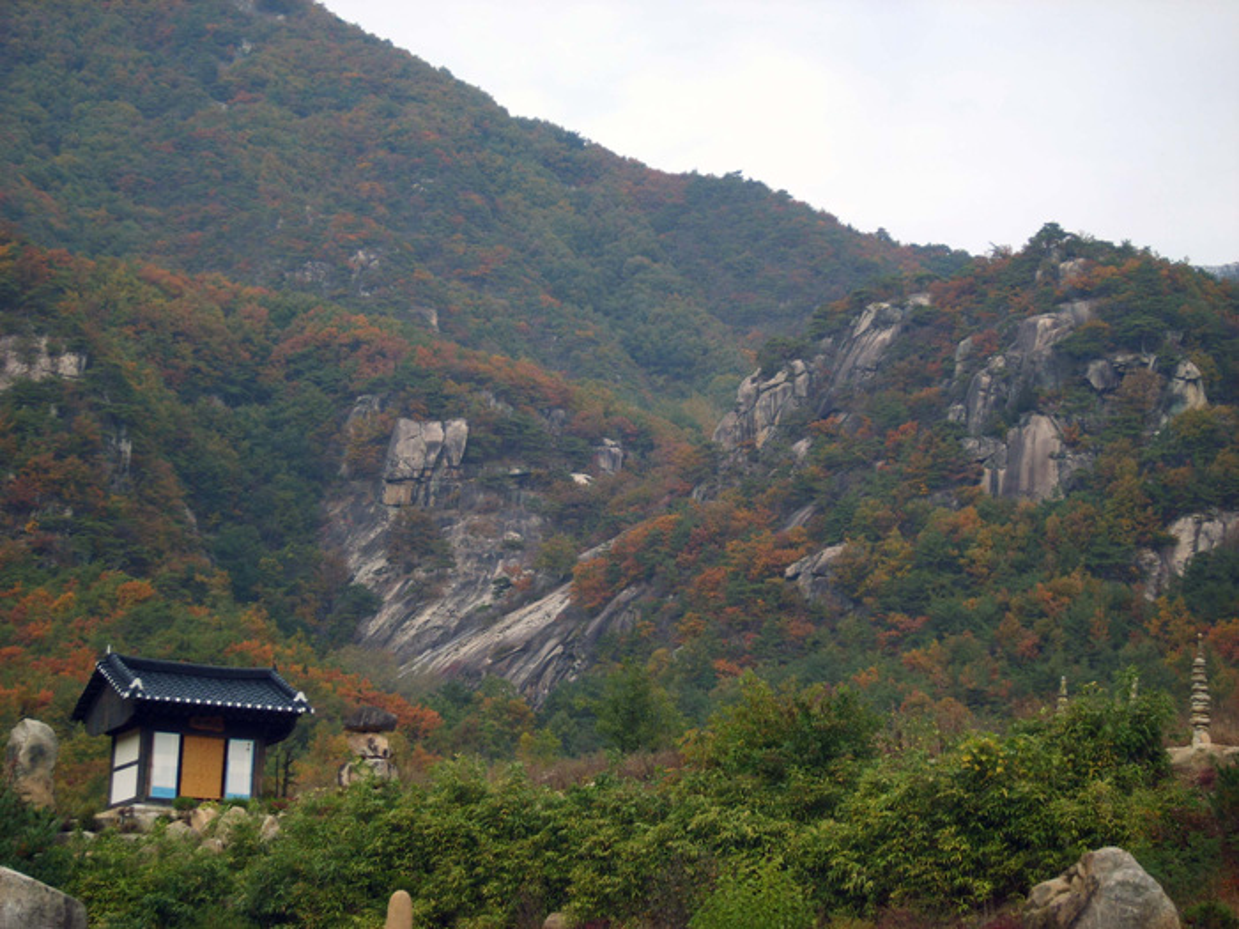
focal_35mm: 93
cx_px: 620
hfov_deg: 21.1
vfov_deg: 15.9
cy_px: 464
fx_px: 3329
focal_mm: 19.3
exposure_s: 1/180
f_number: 4.8
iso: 50
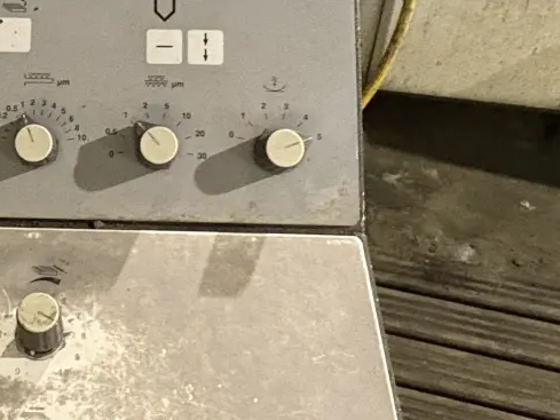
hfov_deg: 33.3
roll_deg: +3.6
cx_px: 70
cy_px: 92
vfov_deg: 26.1
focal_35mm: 55
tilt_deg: -40.2
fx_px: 890
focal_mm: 2.22
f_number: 2.2
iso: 800
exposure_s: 1/50
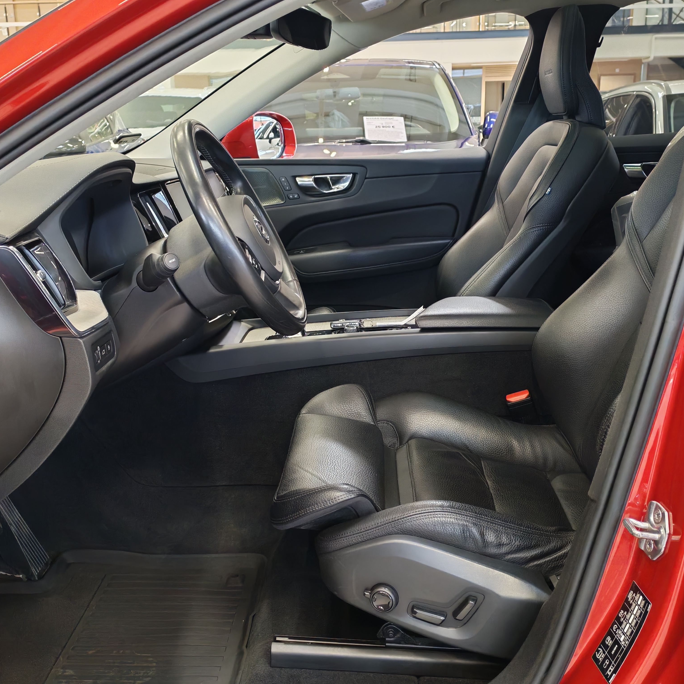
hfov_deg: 43.9
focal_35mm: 38
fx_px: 850
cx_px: 340
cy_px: 343
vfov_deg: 43.9
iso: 809
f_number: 1.9
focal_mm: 6.12
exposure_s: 1/100
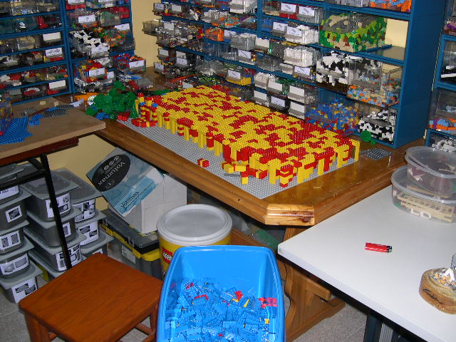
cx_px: 228
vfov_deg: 37.7
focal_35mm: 38
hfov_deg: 49.0
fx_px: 501
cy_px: 171
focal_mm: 8
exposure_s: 1/60
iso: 100
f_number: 2.8
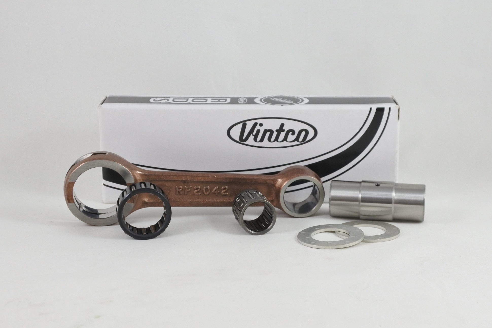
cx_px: 246
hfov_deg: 44.5
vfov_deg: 30.5
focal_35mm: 44
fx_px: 601
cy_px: 164
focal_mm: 16.5
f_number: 4.5
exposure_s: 1/125
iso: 450
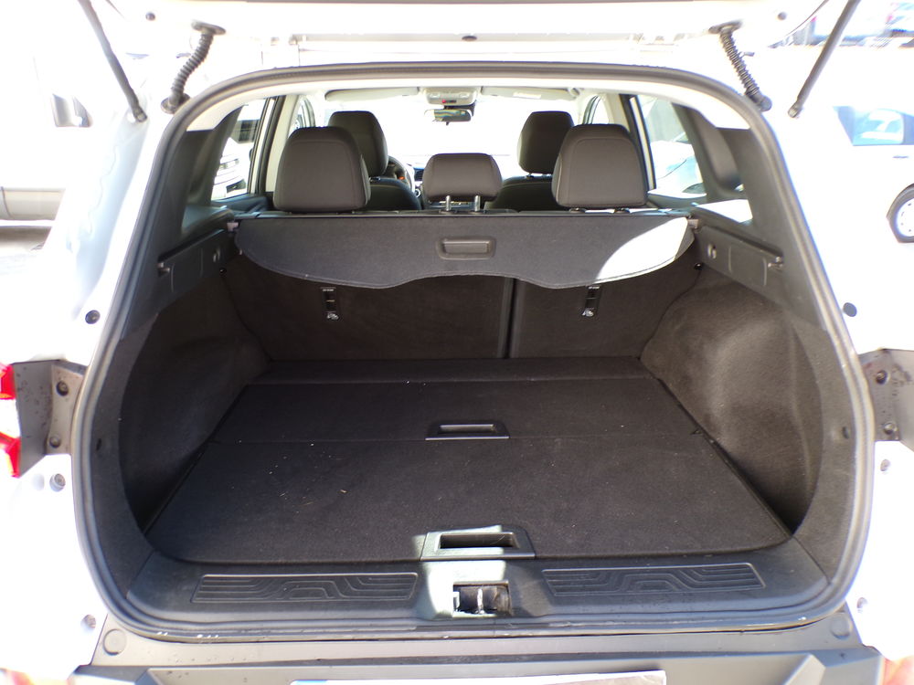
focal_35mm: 24
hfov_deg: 71.6
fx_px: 634
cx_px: 457
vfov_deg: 56.8
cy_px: 342
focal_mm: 4.3
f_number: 3
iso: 100
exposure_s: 1/40
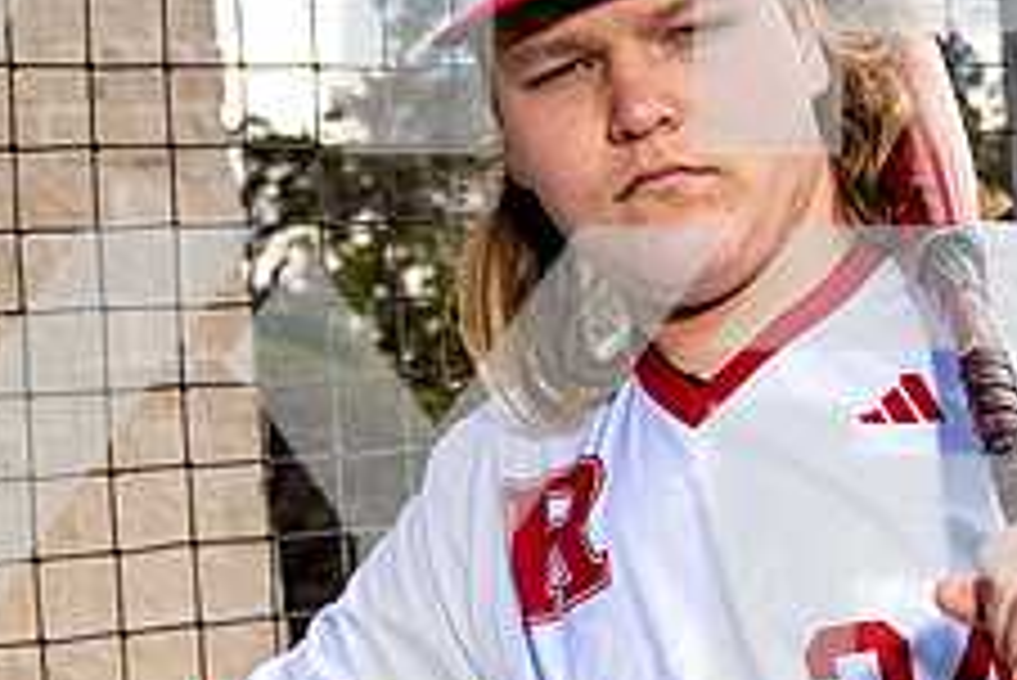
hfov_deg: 21.4
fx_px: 2685
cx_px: 621
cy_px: 466
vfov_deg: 14.4
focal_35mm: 95
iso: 100
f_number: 5.6
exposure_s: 1/250
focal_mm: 37
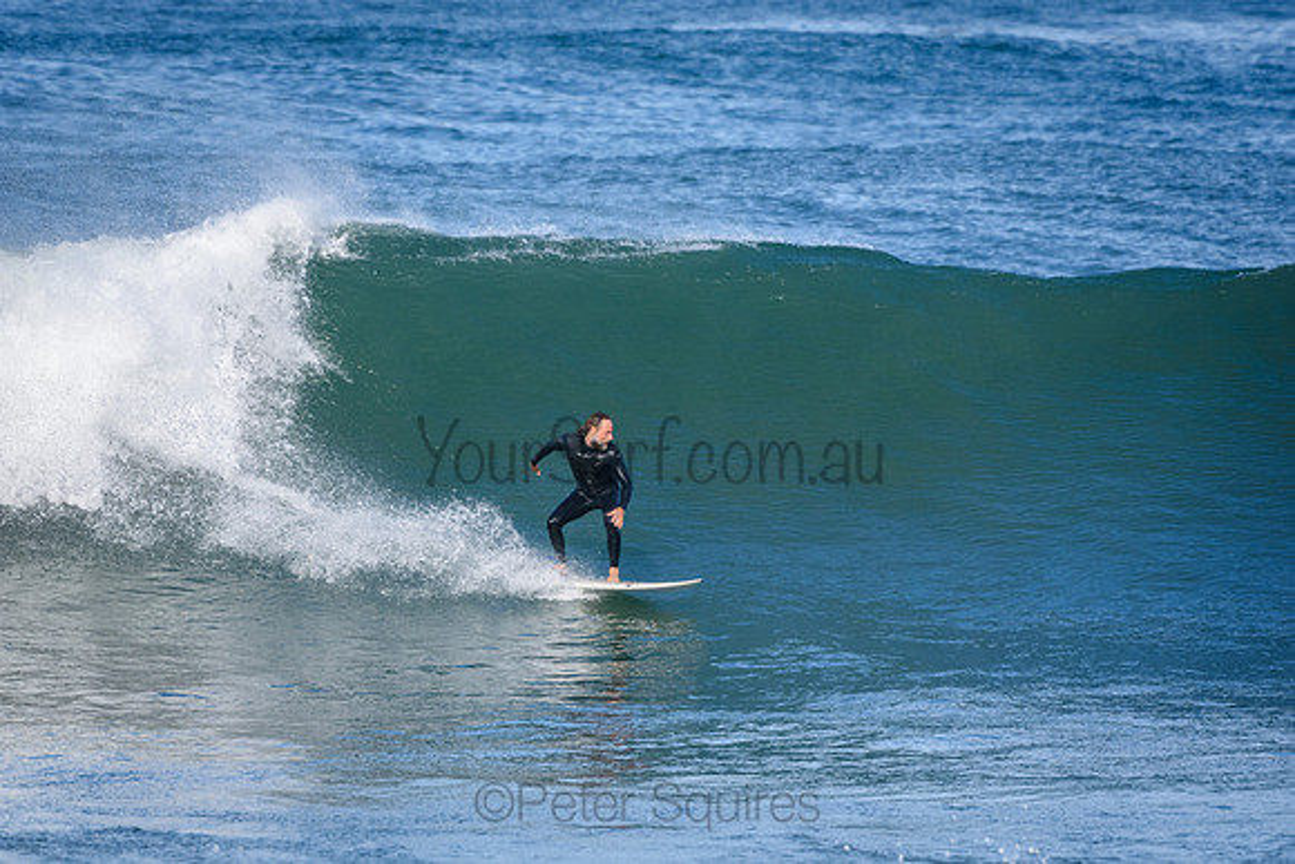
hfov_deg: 3.8
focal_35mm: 540
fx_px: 19429
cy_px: 432
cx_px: 648
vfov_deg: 2.5
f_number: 5.6
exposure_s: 1/2000
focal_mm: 360
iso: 450
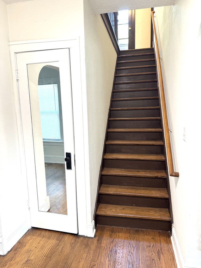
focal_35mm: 24
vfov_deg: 71.6
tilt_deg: -9.0
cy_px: 134
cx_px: 100
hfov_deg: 56.8
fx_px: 186
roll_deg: +1.8
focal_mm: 6.76
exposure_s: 1/60
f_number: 1.78
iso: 125
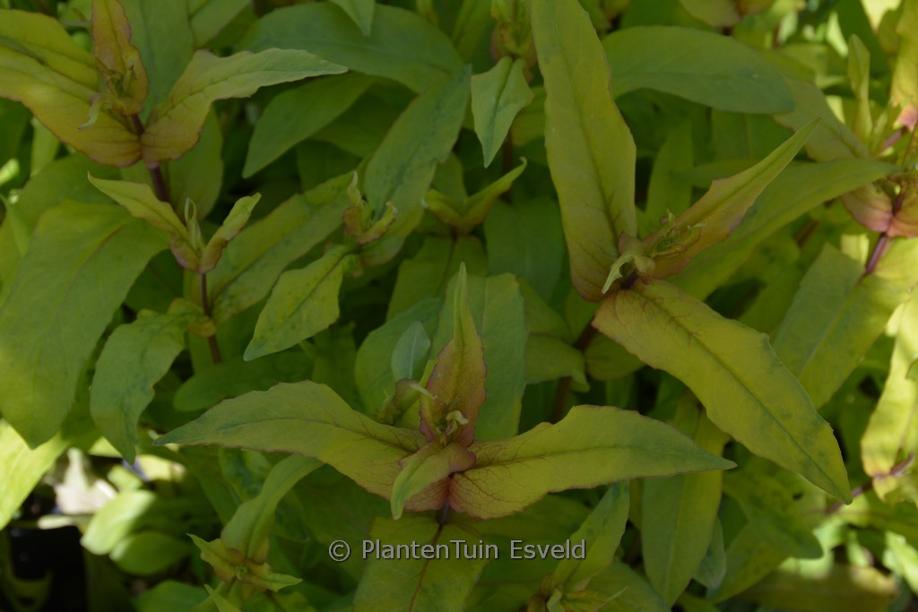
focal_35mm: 72
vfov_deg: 18.9
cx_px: 459
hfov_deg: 28.1
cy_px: 306
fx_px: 1836
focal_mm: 48
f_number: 8
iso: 200
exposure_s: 1/250
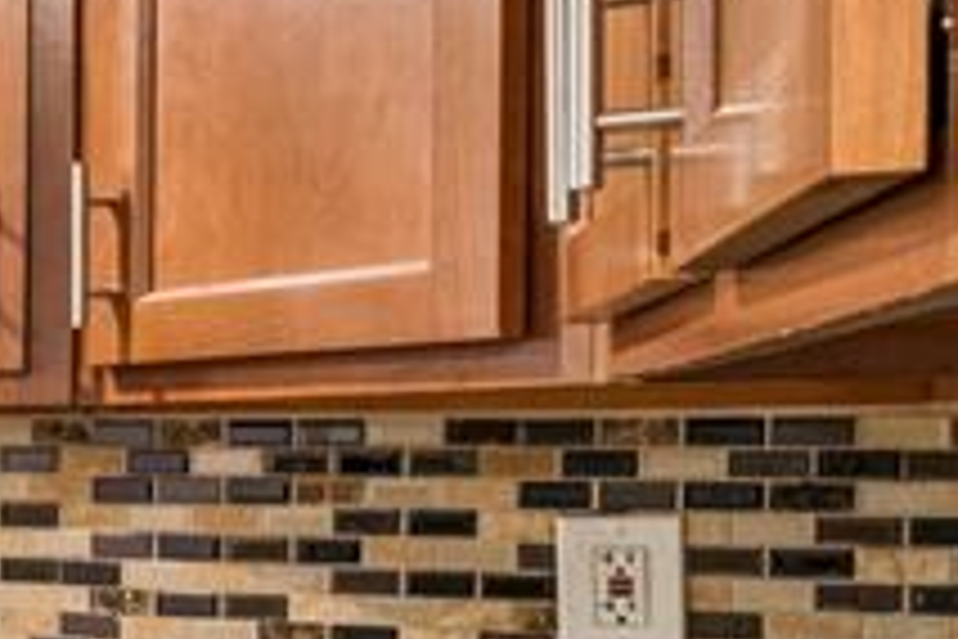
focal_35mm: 76
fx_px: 2031
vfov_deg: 17.7
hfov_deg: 15.1
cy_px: 495
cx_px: -1336
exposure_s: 1/1.25
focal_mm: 15.9
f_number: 13
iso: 320
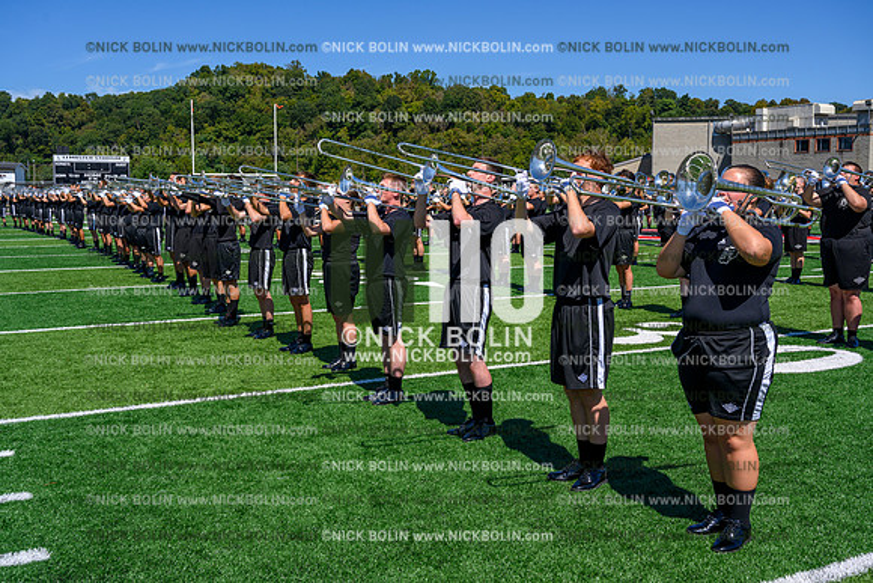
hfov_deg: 51.9
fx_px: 897
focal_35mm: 37
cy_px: 292
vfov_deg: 36.0
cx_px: 436
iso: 160
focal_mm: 37
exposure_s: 1/640
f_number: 8
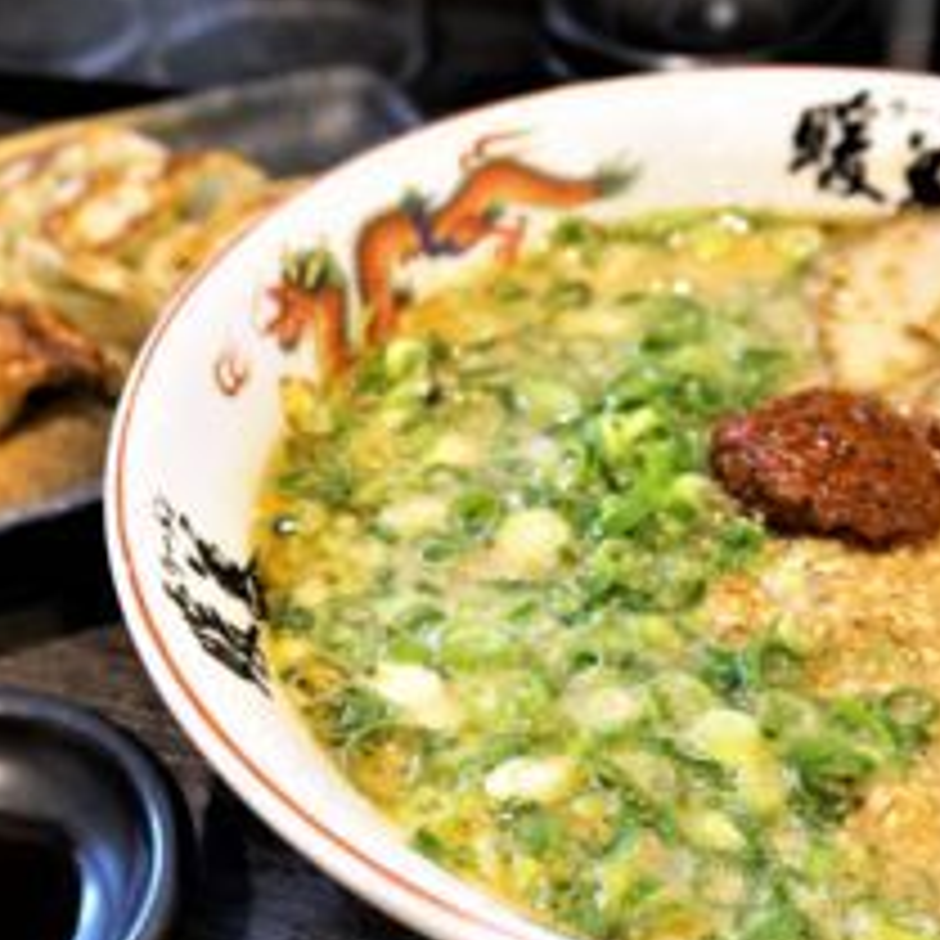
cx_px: 504
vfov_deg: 28.2
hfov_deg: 28.1
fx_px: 1874
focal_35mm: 61
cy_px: 495
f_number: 4
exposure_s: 1/60
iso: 1000
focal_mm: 20
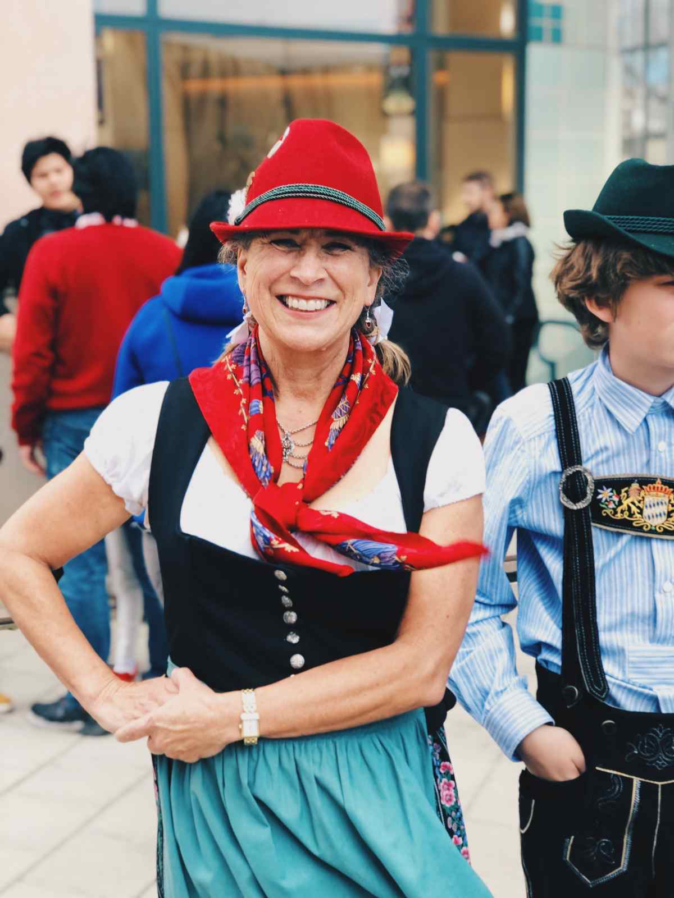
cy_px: 449
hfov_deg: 25.7
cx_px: 337
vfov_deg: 33.8
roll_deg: +0.3
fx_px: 1480
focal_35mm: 57
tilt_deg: -8.2
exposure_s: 1/60
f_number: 2.8
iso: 25
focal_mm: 6.6
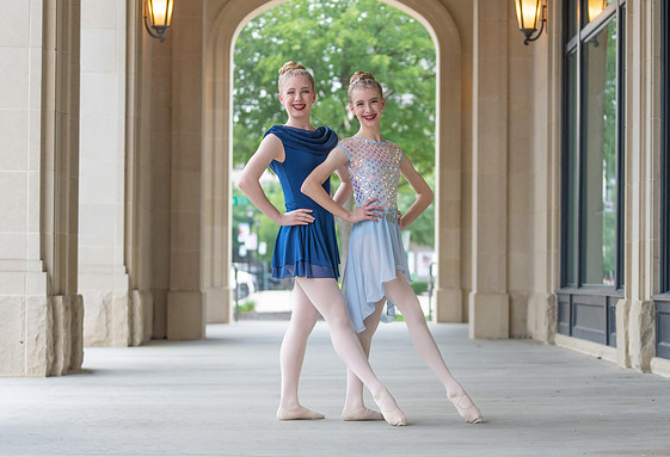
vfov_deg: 16.3
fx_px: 1594
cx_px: 377
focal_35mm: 85
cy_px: 248
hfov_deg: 23.7
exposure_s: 1/320
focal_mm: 70
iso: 800
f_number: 2.8
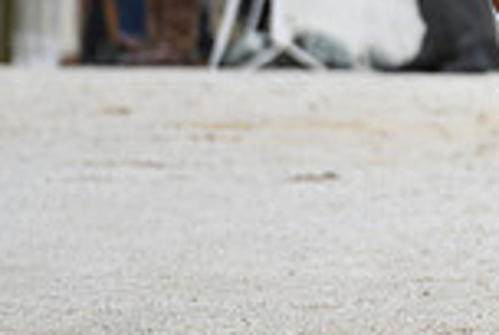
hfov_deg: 1.4
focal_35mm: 1522
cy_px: -166
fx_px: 21138
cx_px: 840
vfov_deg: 0.9
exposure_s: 1/1600
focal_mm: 400
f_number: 5.6
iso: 560
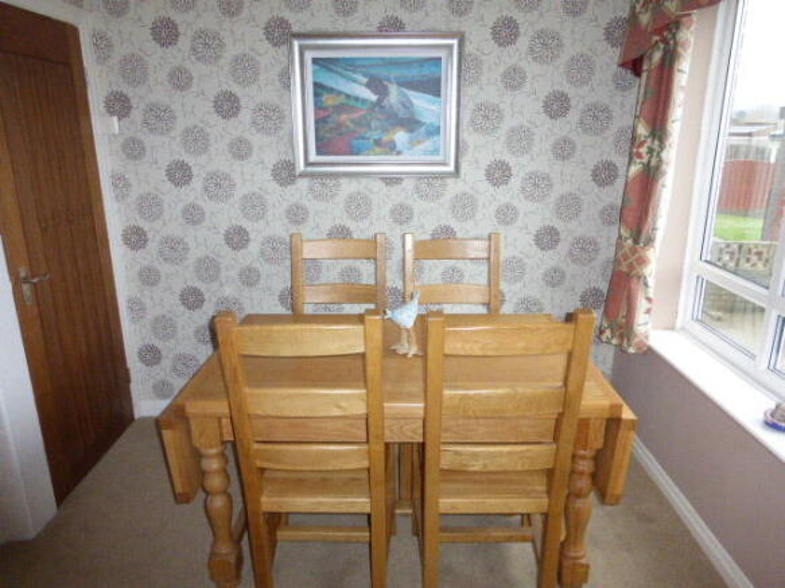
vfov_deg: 56.8
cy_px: 294
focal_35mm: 24
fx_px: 544
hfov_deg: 71.6
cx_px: 392
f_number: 3.3
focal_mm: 4.3
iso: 800
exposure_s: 1/60
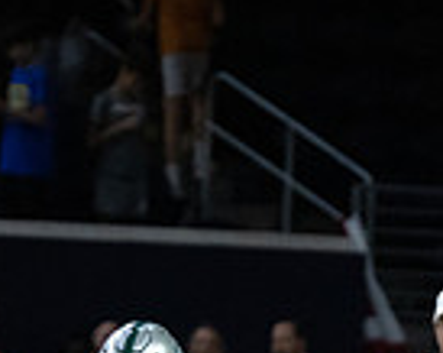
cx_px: 105
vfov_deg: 1.4
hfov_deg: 1.7
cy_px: 539
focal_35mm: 1126
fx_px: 14732
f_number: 2.8
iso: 4000
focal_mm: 200
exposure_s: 1/1250
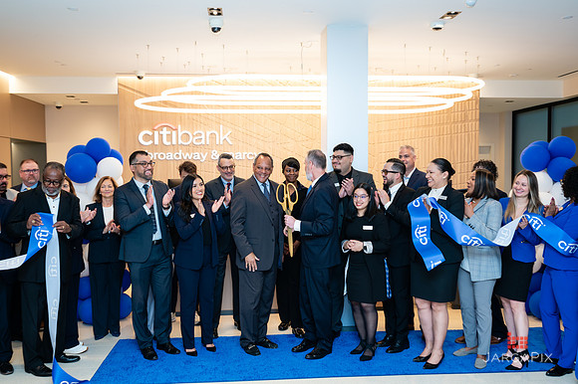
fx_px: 617
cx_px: 289
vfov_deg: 34.6
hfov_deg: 50.2
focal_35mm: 38
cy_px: 192
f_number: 4
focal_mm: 37
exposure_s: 1/160
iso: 400
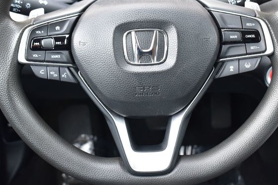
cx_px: 151
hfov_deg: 34.5
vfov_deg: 23.4
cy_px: 87
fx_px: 448
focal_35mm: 58
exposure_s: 1/15
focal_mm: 34
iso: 450
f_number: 6.3
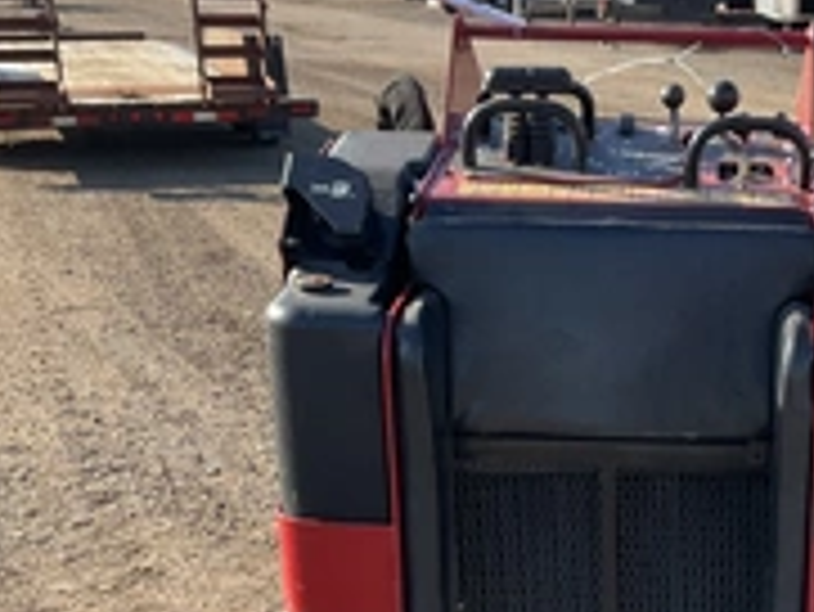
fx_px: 1506
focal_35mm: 64
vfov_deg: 22.5
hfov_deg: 29.6
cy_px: 518
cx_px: 634
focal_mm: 3
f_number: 1.8
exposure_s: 1/457
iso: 25
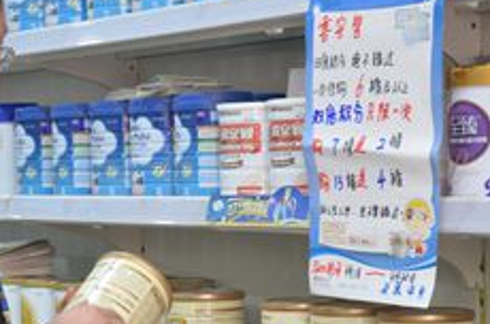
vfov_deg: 9.9
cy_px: 291
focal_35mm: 137
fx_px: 1860
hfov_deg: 14.9
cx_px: 119
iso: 800
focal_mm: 42
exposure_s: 1/40
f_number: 4.8
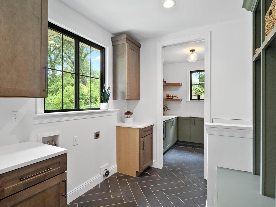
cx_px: 135
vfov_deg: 71.6
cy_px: 106
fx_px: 144
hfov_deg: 87.7
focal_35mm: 18
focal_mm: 8
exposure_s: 1/15
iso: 400
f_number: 8
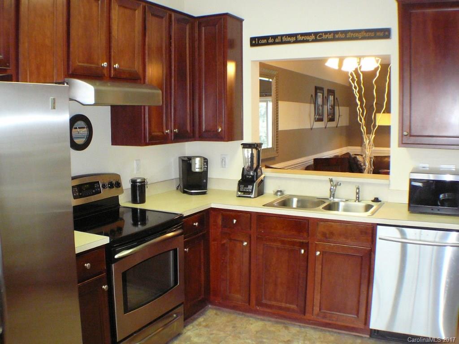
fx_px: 650
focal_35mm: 49
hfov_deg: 38.9
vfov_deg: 29.7
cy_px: 172
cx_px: 230
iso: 400
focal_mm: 7.3
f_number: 3.4
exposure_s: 1/30
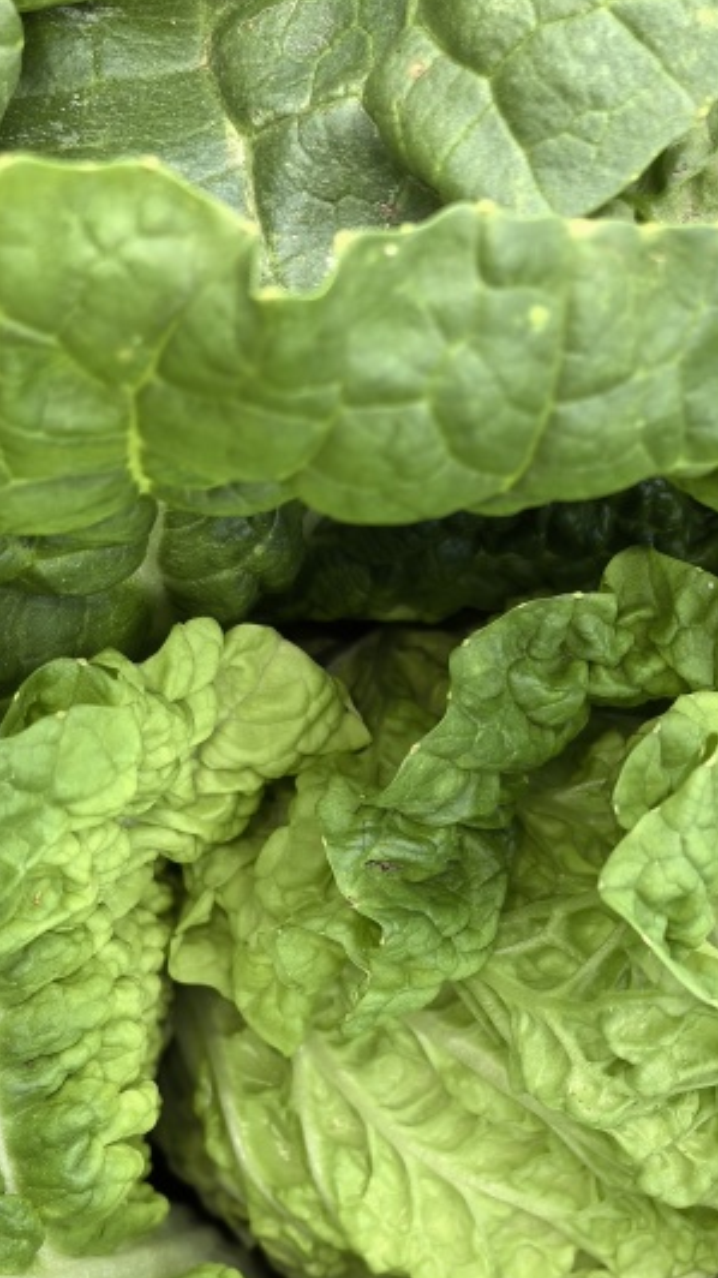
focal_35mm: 59
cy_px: 813
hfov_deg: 20.2
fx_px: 1998
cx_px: 572
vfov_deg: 35.2
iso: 160
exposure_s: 1/542
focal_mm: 5.75
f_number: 2
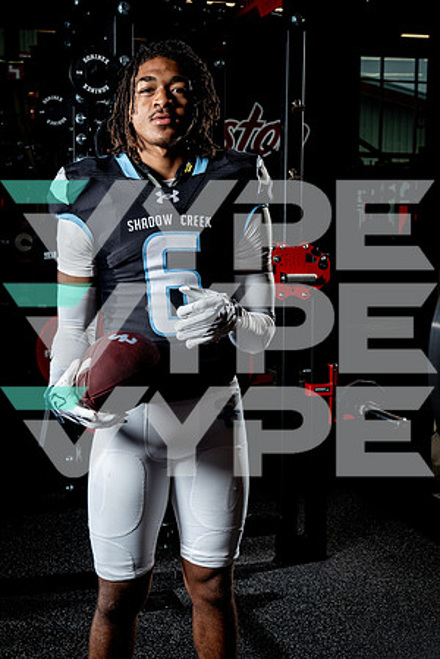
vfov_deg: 37.5
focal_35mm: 53
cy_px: 330
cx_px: 220
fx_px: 972
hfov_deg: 25.5
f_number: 9
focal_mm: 53
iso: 640
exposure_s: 1/250
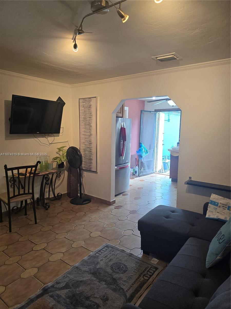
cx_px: 116
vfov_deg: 73.9
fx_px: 205
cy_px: 154
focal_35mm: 23
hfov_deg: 58.9
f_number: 1.7
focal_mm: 6.3
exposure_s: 1/120
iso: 200
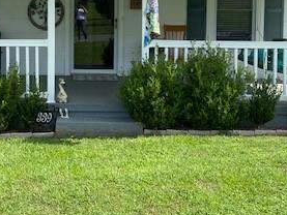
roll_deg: -0.7
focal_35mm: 60
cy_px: 30
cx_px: 76
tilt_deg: -3.0
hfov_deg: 31.7
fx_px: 498
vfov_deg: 23.9
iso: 32
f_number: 1.8
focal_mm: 4.25
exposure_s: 1/1316
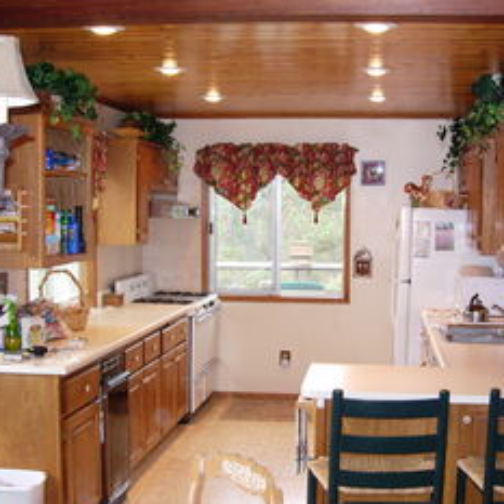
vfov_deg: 32.2
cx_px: 299
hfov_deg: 32.1
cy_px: 275
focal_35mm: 53
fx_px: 873
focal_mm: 7.8
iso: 81
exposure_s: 1/32.9
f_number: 2.8
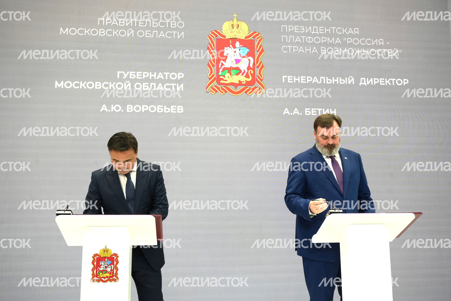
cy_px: 150
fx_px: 376
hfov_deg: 61.9
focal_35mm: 30
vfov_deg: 43.6
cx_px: 226
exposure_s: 1/125
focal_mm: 30
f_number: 4.5
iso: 800
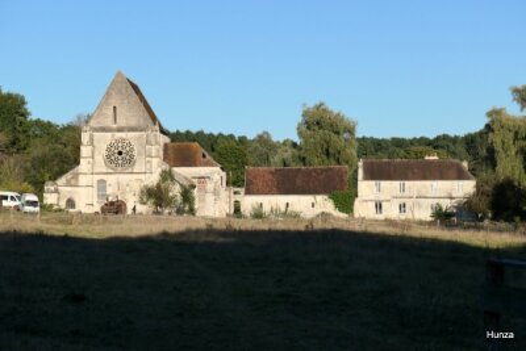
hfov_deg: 18.9
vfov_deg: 12.7
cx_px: 263
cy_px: 176
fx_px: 1578
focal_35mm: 108
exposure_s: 1/1000
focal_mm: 39.6
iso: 200
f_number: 6.3
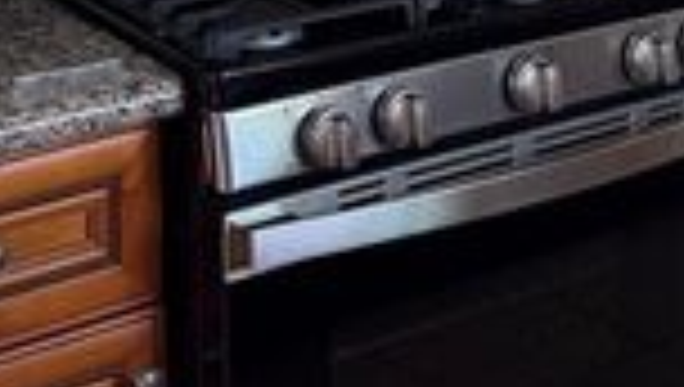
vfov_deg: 12.9
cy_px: -304
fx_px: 1562
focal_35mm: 86
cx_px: 310
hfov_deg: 24.7
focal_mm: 6.76
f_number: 1.78
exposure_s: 1/120
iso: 200
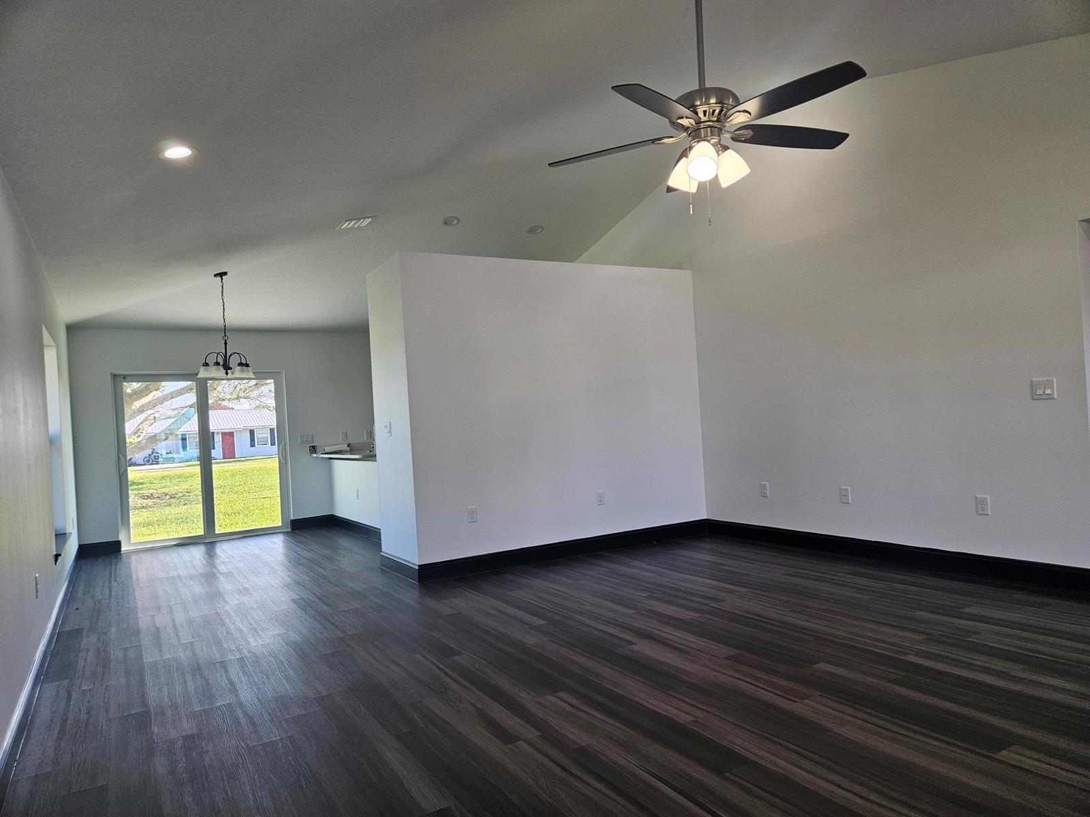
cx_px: 545
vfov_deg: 58.9
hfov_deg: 73.9
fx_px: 724
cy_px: 408
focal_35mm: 23
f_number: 1.8
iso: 64
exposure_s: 1/120
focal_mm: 5.4
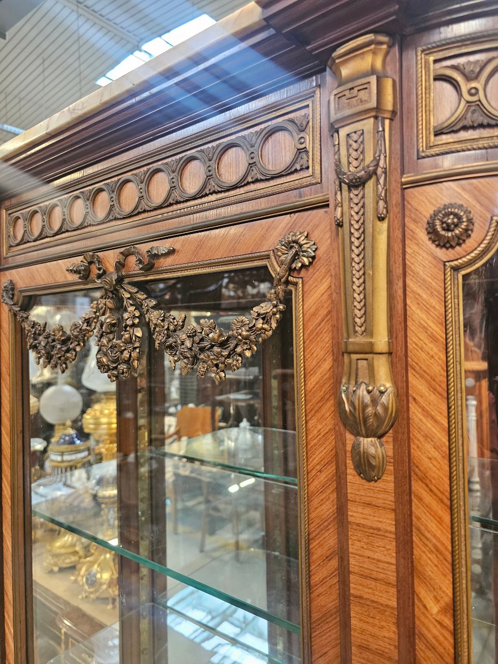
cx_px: 249
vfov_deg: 73.9
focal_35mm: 23
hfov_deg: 58.9
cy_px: 332
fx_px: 441
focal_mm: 6.3
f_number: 1.7
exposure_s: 1/100
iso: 1000
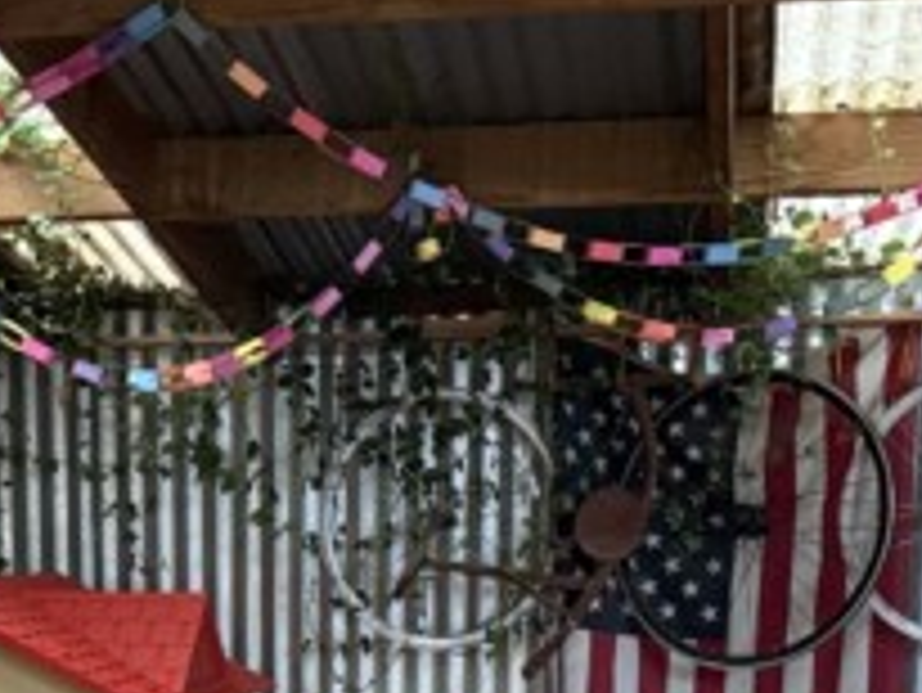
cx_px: 211
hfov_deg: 23.5
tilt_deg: -13.1
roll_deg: +0.3
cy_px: 1006
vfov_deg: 16.6
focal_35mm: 82
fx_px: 2185
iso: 640
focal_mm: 6.76
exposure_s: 1/60
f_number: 1.78
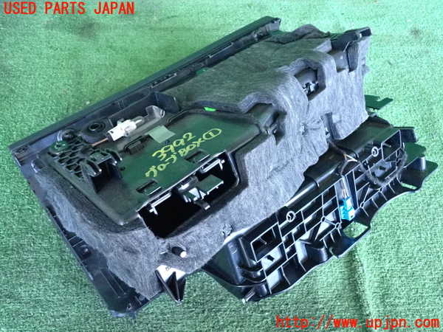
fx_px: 384
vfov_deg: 46.8
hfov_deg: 60.0
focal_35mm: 30
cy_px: 166
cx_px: 222
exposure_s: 1/125
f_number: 2.3
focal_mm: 5.4
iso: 2000
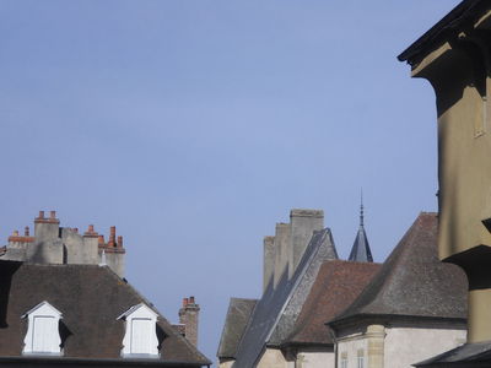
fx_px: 1589
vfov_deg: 13.2
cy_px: 184
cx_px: 246
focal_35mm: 112
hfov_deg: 17.6
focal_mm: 18.6
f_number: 17.5
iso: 64
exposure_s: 1/80
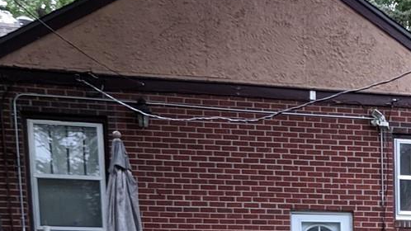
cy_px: 430
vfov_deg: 12.1
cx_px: 508
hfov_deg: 21.5
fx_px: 992
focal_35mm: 91
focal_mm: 4.67
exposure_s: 1/60
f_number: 2
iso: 176
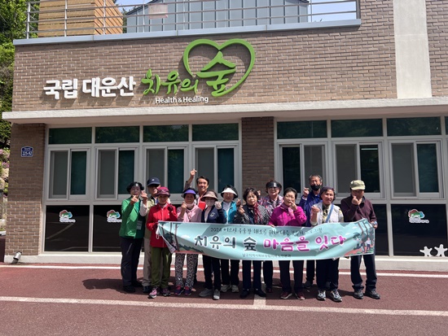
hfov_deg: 67.3
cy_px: 168
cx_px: 224
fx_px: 337
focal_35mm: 26
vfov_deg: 53.1
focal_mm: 5.7
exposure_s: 1/2252
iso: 50
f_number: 1.5
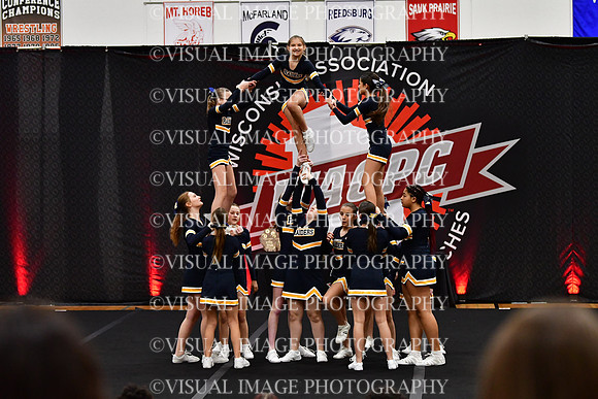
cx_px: 299
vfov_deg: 11.7
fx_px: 1944
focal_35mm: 117
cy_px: 200
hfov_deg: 17.5
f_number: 2.8
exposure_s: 1/800
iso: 4000
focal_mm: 78
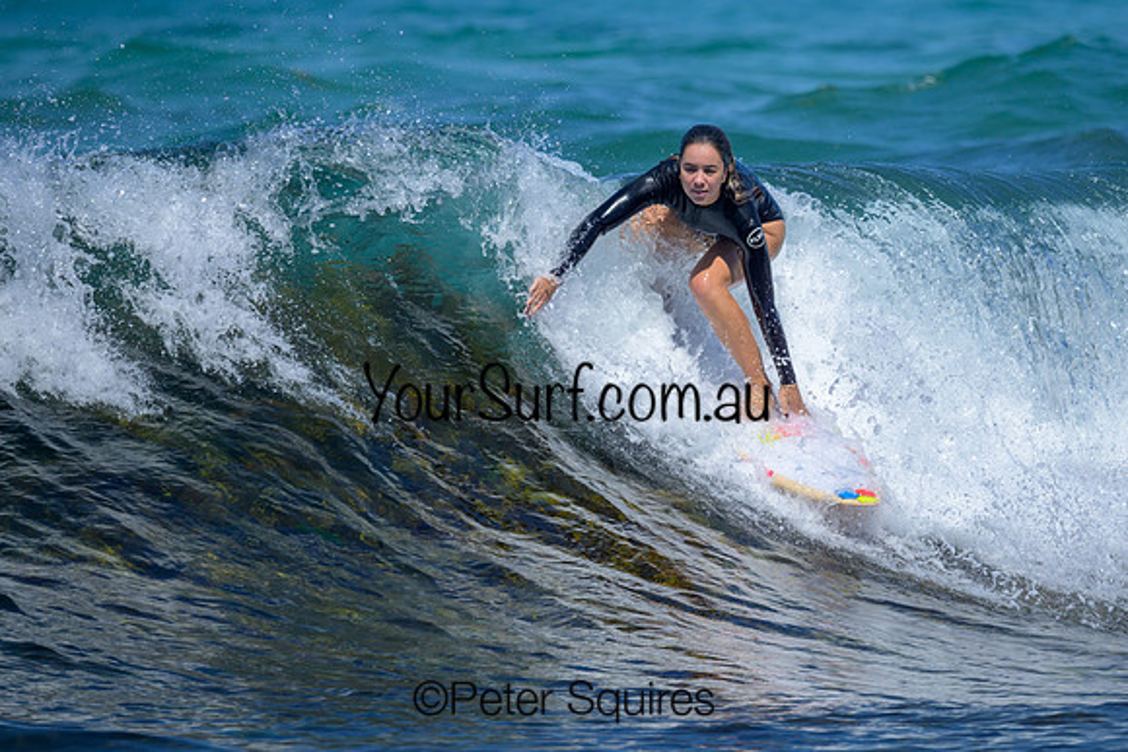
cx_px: 679
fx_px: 34212
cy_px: 243
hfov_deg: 1.9
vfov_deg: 1.3
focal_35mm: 1092
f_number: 6.3
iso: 360
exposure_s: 1/2500
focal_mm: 800
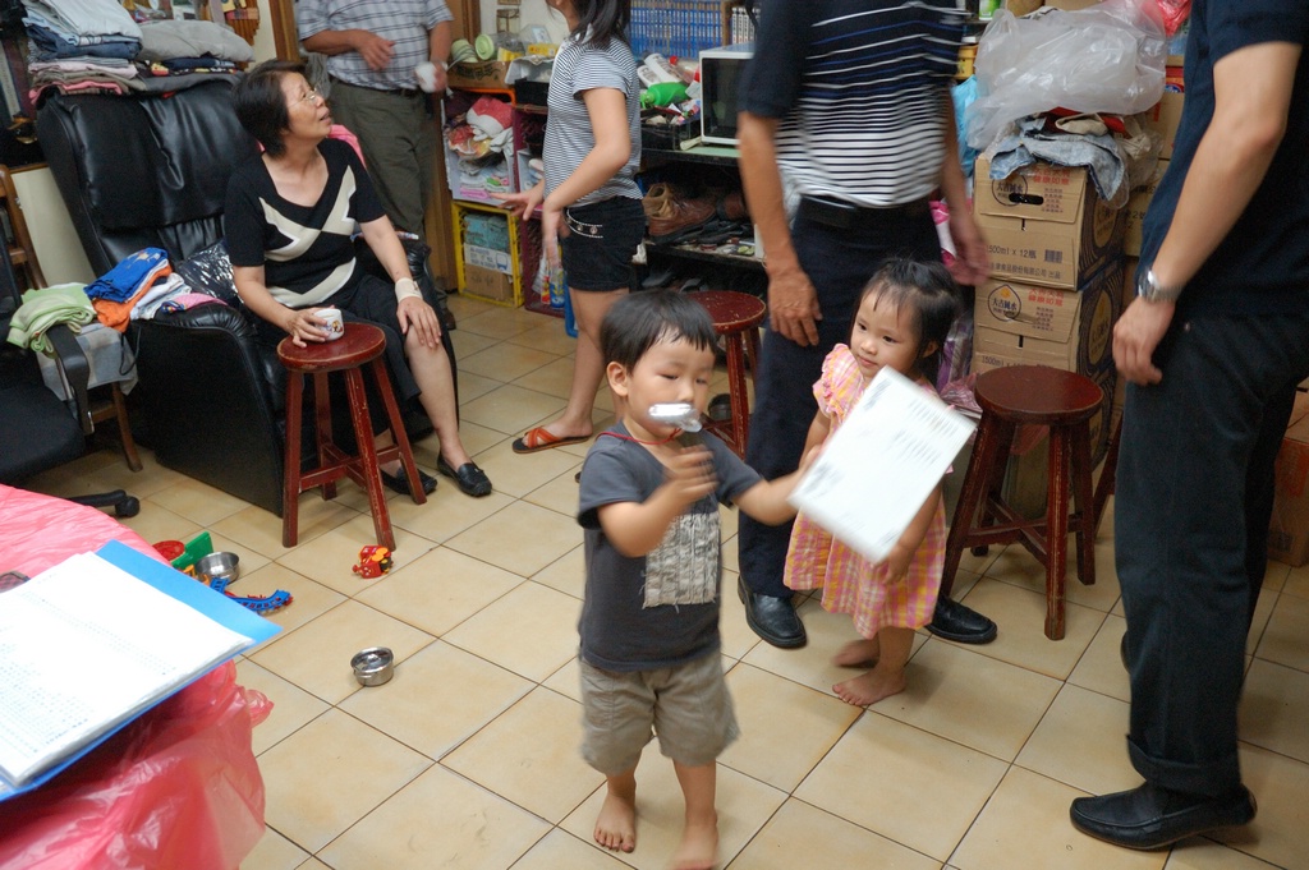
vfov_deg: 39.9
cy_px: 435
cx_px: 654
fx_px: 1199
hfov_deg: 57.3
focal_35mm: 33
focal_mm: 22
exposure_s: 1/30
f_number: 3.8
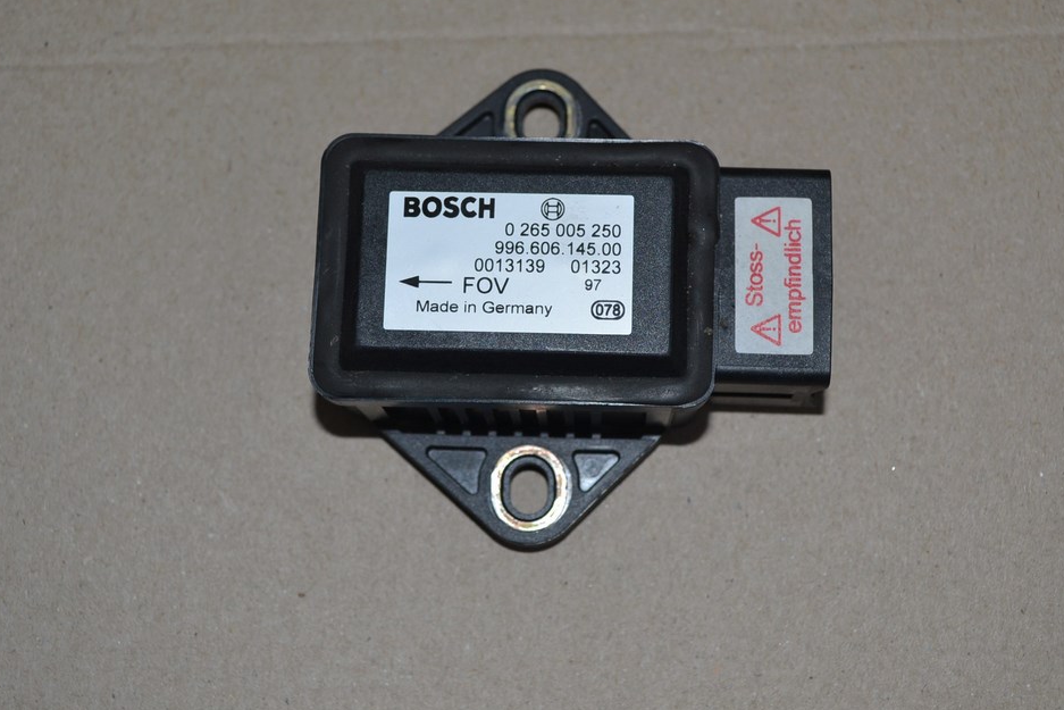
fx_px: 1744
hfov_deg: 33.9
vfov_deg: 23.0
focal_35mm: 59
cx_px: 533
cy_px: 306
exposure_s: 1/60
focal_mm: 32
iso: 250
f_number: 4.8
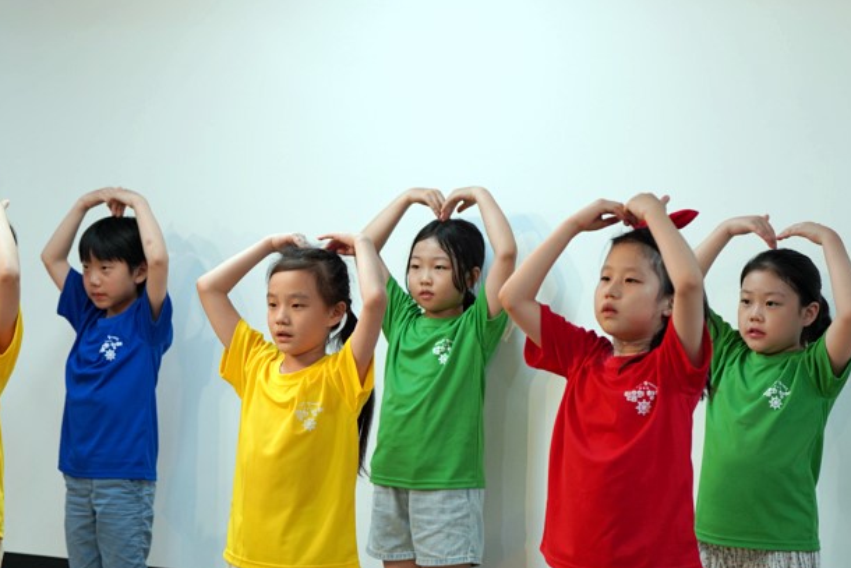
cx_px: 347
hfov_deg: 17.3
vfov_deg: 11.6
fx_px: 2790
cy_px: 338
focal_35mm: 118
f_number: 4
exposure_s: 1/160
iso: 640
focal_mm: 80
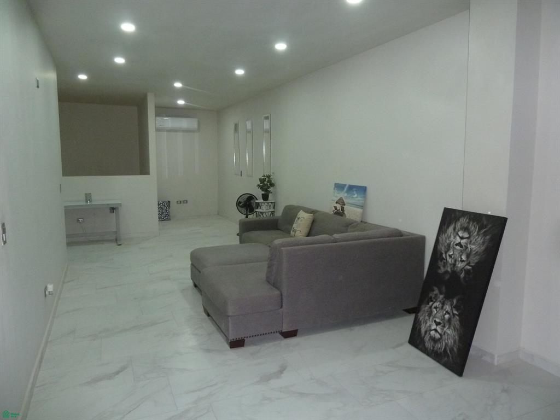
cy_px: 210
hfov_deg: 69.4
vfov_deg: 54.9
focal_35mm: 25
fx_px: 404
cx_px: 280
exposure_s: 1/30
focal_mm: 4.1
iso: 320
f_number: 3.3
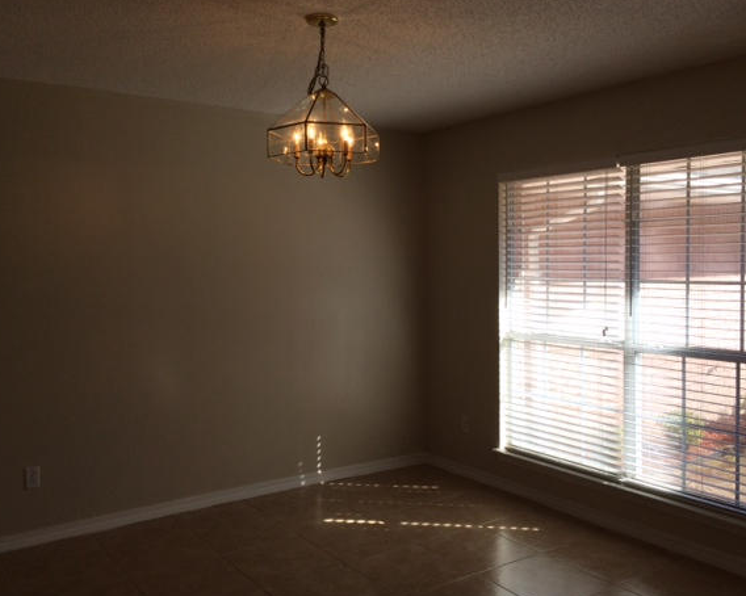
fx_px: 728
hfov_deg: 54.2
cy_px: 298
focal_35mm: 33
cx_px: 369
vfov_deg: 44.5
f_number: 2.2
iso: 32
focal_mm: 4.12
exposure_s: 1/461
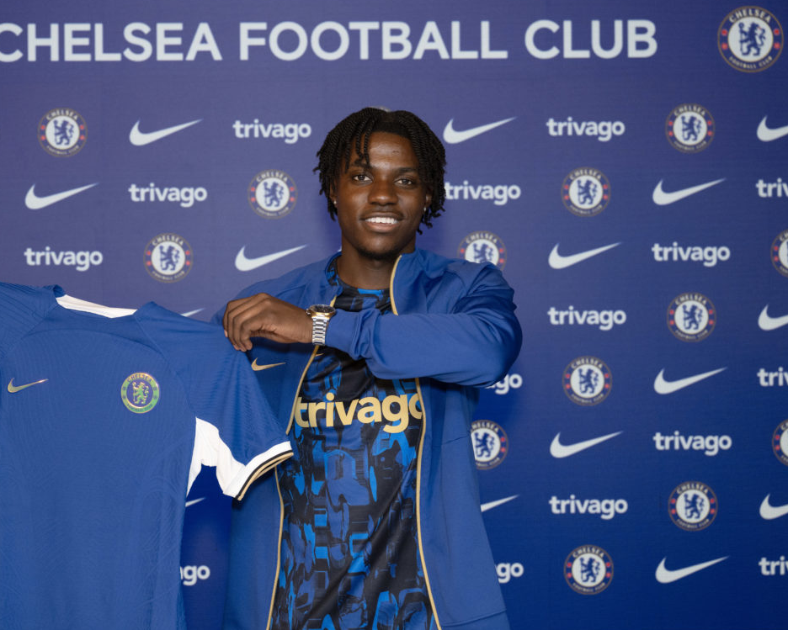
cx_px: 313
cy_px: 314
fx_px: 1493
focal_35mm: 64
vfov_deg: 23.9
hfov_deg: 29.5
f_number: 4
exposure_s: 1/200
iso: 800
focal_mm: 56
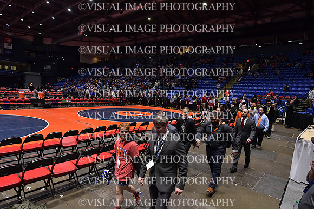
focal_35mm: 21
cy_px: 104
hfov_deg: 81.2
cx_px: 157
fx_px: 183
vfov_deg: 59.5
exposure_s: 1/800
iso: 3200
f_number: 2.8
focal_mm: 14
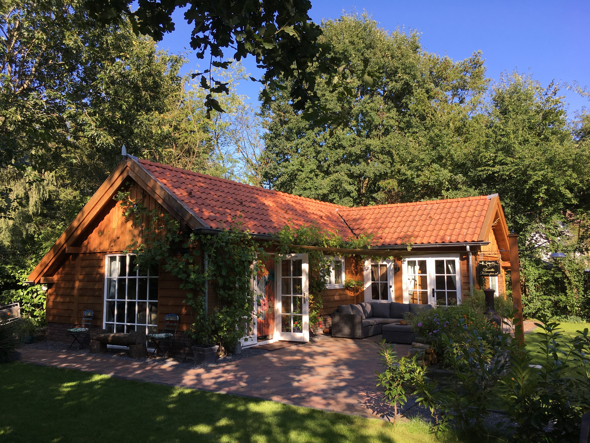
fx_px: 494
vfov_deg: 48.2
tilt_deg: +4.9
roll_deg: +0.0
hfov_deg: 61.7
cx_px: 295
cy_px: 222
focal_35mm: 29
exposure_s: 1/506
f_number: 2.2
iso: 25
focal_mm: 4.15
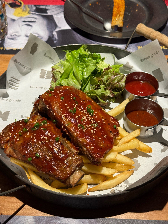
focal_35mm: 48
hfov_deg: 30.3
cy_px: 112
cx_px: 84
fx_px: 311
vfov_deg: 39.7
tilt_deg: -48.4
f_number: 1.78
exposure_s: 1/60
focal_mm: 6.76
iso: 100
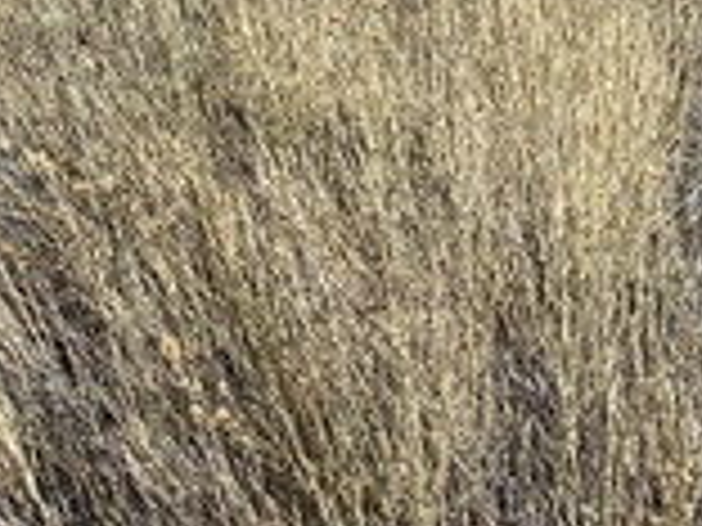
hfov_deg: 17.8
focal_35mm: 107
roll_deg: -1.0
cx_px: -54
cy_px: -441
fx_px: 2170
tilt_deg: +0.8
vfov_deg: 12.5
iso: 32
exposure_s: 1/3497
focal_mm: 4.25
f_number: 1.8
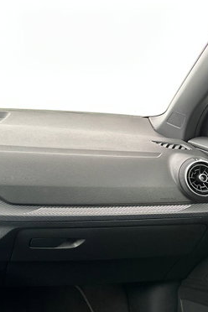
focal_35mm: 51
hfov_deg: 23.4
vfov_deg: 38.6
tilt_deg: -9.9
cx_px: -65
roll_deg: -0.7
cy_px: 115
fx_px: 442
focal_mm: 6.86
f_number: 1.78
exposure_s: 1/32
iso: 800
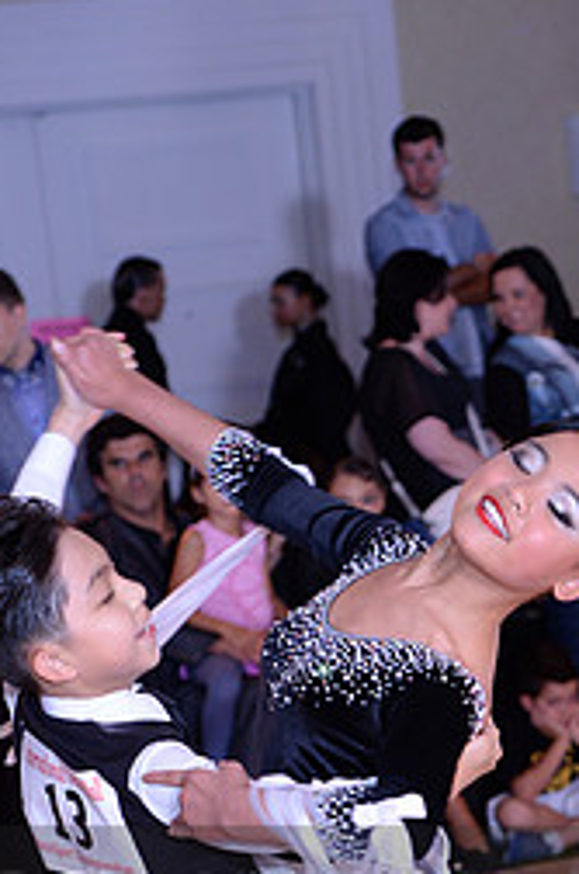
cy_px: 943
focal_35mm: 161
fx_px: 3900
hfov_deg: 8.5
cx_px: 394
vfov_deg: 12.6
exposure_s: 1/250
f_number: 4.5
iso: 1250
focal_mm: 70
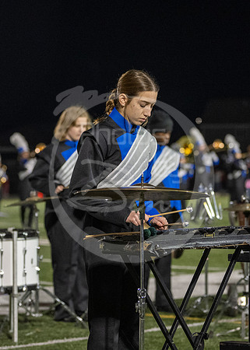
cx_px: 153
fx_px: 1470
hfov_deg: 9.7
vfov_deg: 13.6
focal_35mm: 148
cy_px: 135
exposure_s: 1/500
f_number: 2.8
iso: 4000
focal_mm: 82
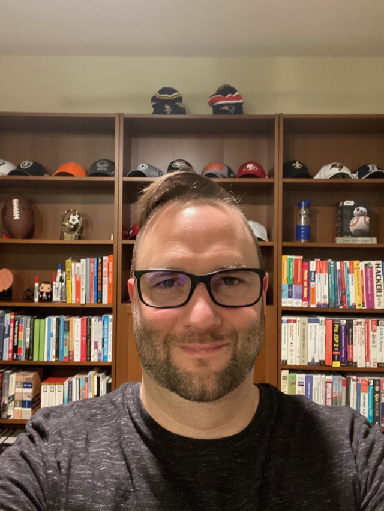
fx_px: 444
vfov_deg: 60.0
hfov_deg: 46.8
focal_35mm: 30
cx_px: 192
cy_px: 256
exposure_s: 1/24
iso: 640
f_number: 2.2
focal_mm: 2.71
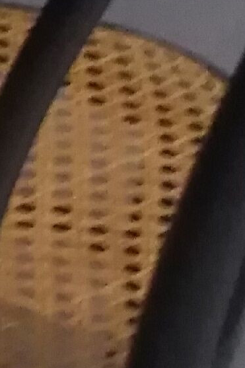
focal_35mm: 202
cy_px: 98
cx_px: -503
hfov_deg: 6.2
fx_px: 2063
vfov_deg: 10.2
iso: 1269
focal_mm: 3.54
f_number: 2
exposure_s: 1/14.3
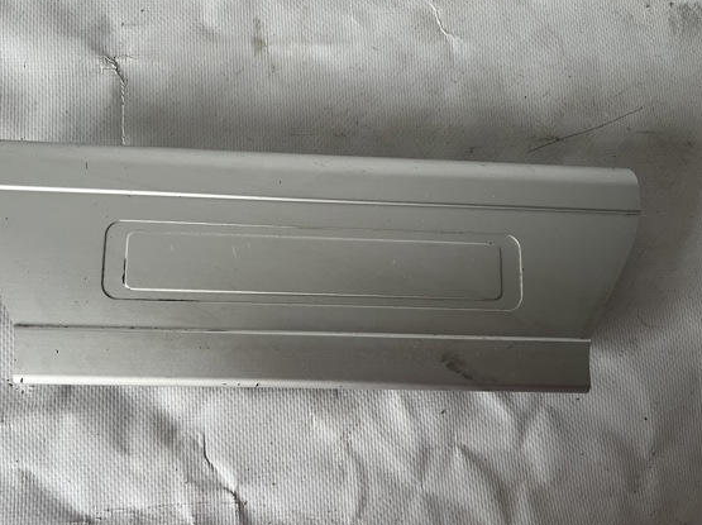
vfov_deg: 46.7
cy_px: 268
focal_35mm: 30
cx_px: 302
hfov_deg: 59.8
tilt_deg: -81.8
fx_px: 608
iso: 125
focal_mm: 5.1
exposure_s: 1/77
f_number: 1.6
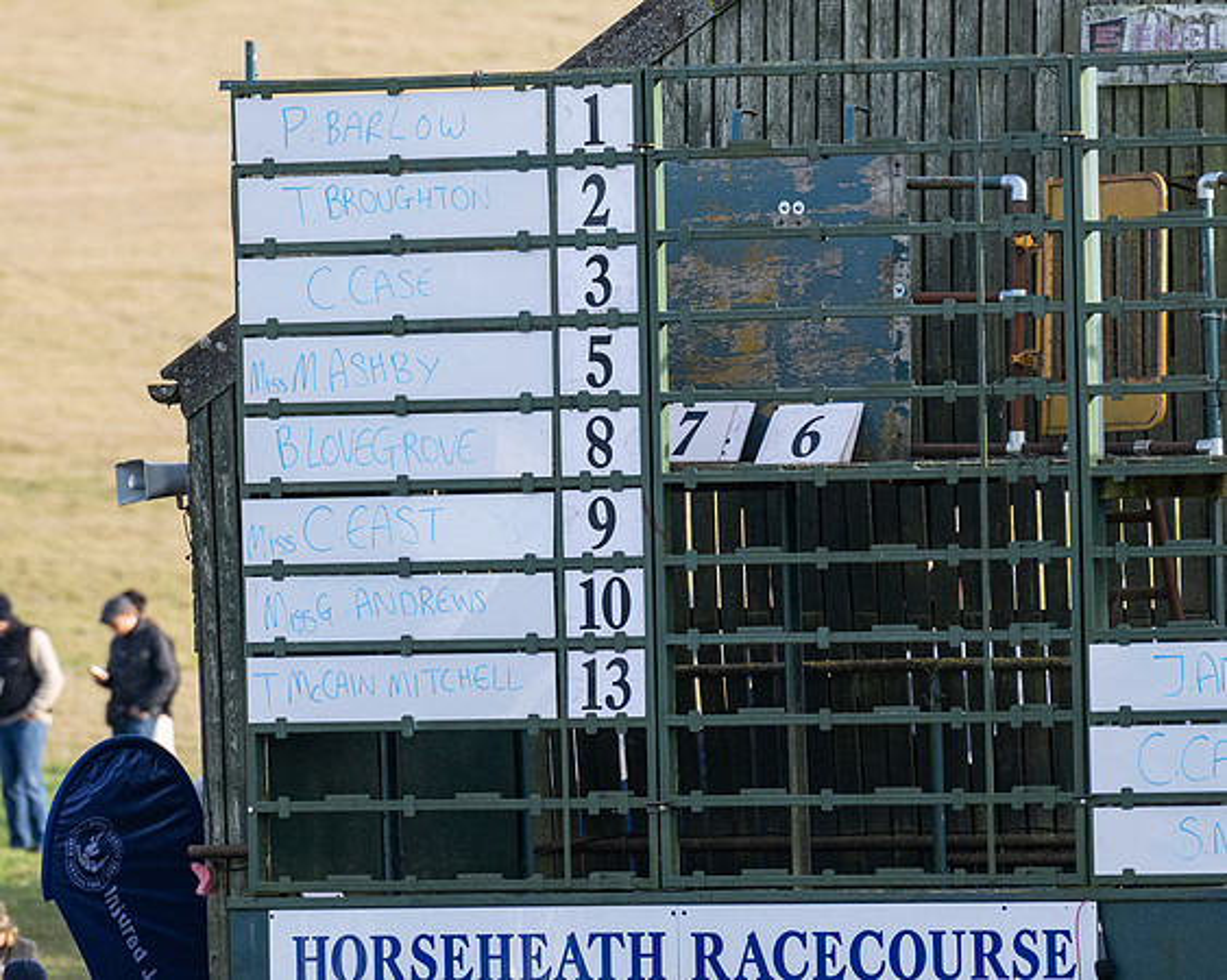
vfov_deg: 2.7
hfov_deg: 3.3
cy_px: 383
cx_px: 602
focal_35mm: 578
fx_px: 20984
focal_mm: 280
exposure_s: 1/2500
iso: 800
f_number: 4.5
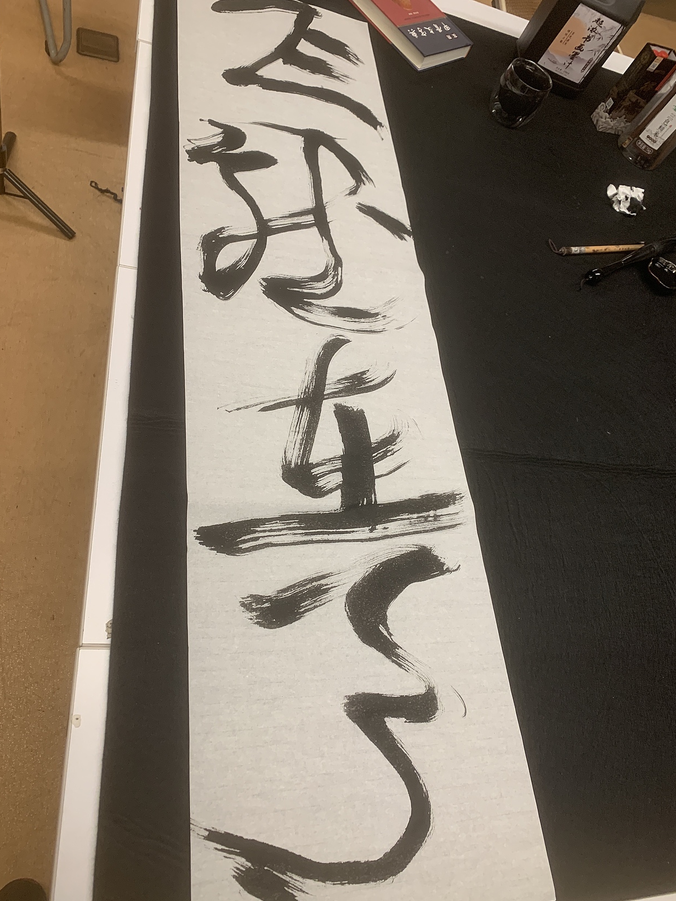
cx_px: 337
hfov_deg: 51.4
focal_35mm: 27
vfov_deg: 65.3
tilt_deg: -53.8
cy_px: 441
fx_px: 703
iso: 100
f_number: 1.8
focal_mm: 4.25
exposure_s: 1/50
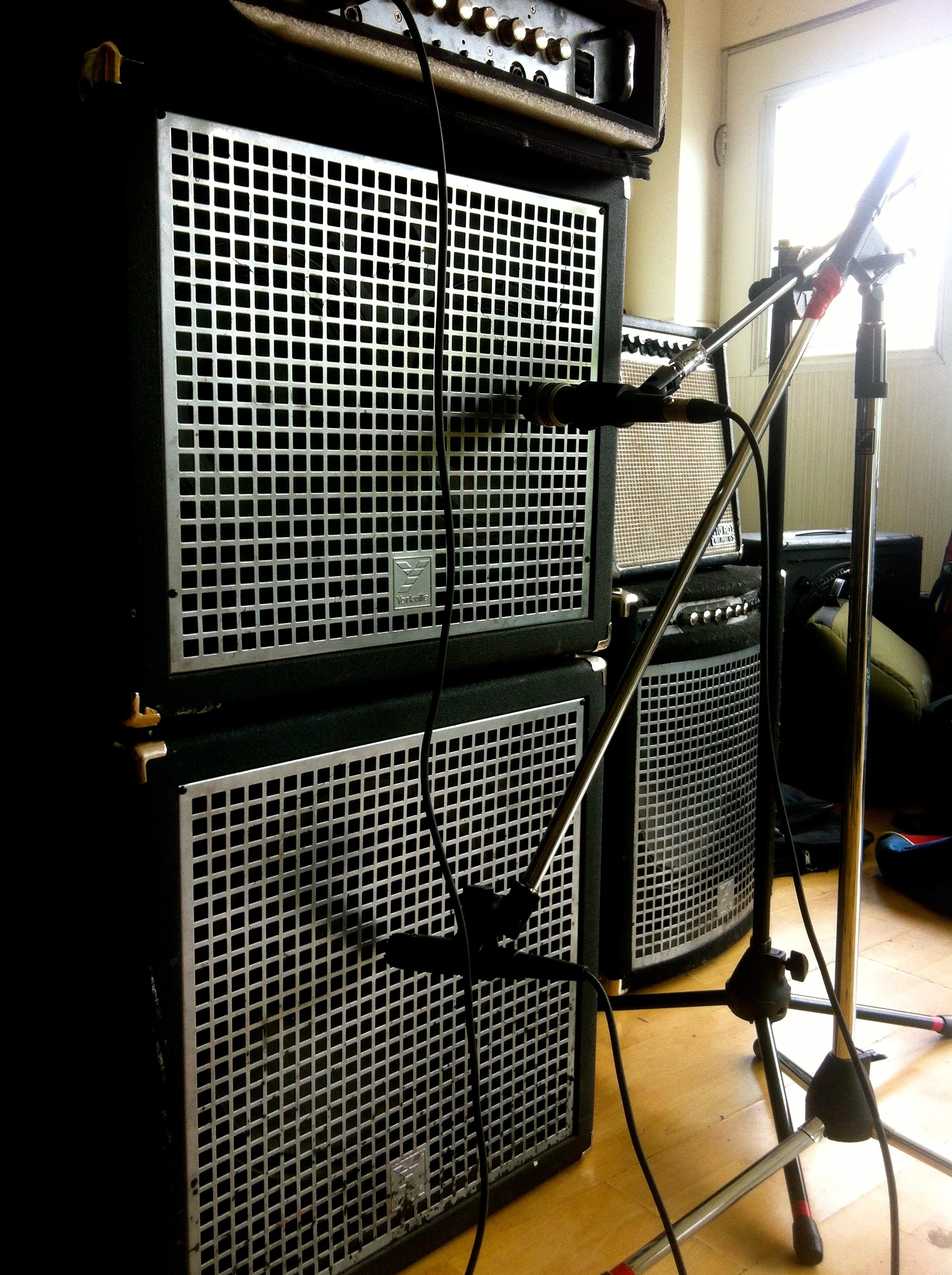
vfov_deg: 51.4
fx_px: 1324
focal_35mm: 36
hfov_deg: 39.6
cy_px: 634
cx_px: 469
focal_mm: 3.85
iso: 80
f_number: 2.8
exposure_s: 1/60
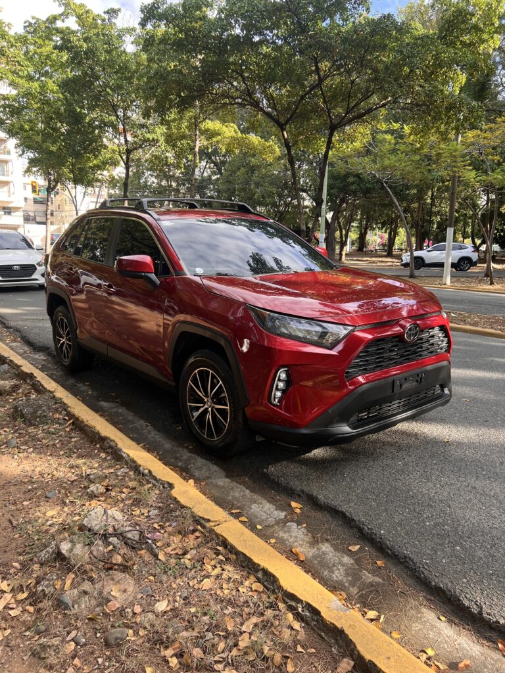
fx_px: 506
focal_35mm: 26
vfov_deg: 67.3
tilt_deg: -10.5
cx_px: 252
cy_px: 336
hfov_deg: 53.1
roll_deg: -0.9
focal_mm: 5.7
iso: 50
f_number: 1.5
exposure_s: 1/377
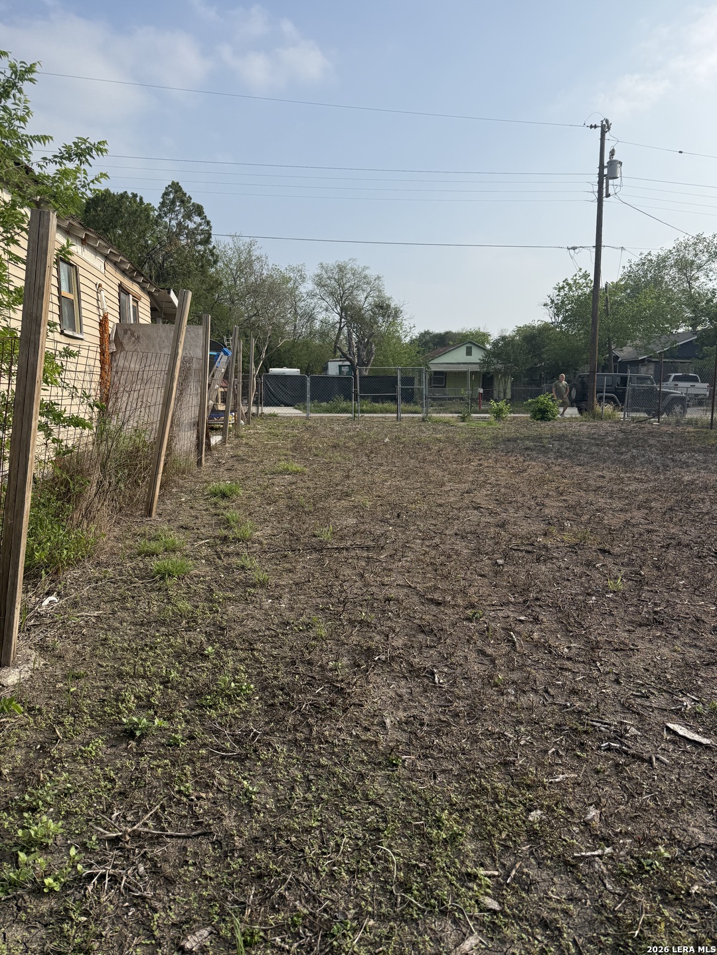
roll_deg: -3.4
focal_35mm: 24
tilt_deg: -4.2
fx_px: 663
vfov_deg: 71.6
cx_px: 358
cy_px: 478
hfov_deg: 56.8
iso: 100
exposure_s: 1/6173
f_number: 1.78
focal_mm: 6.76
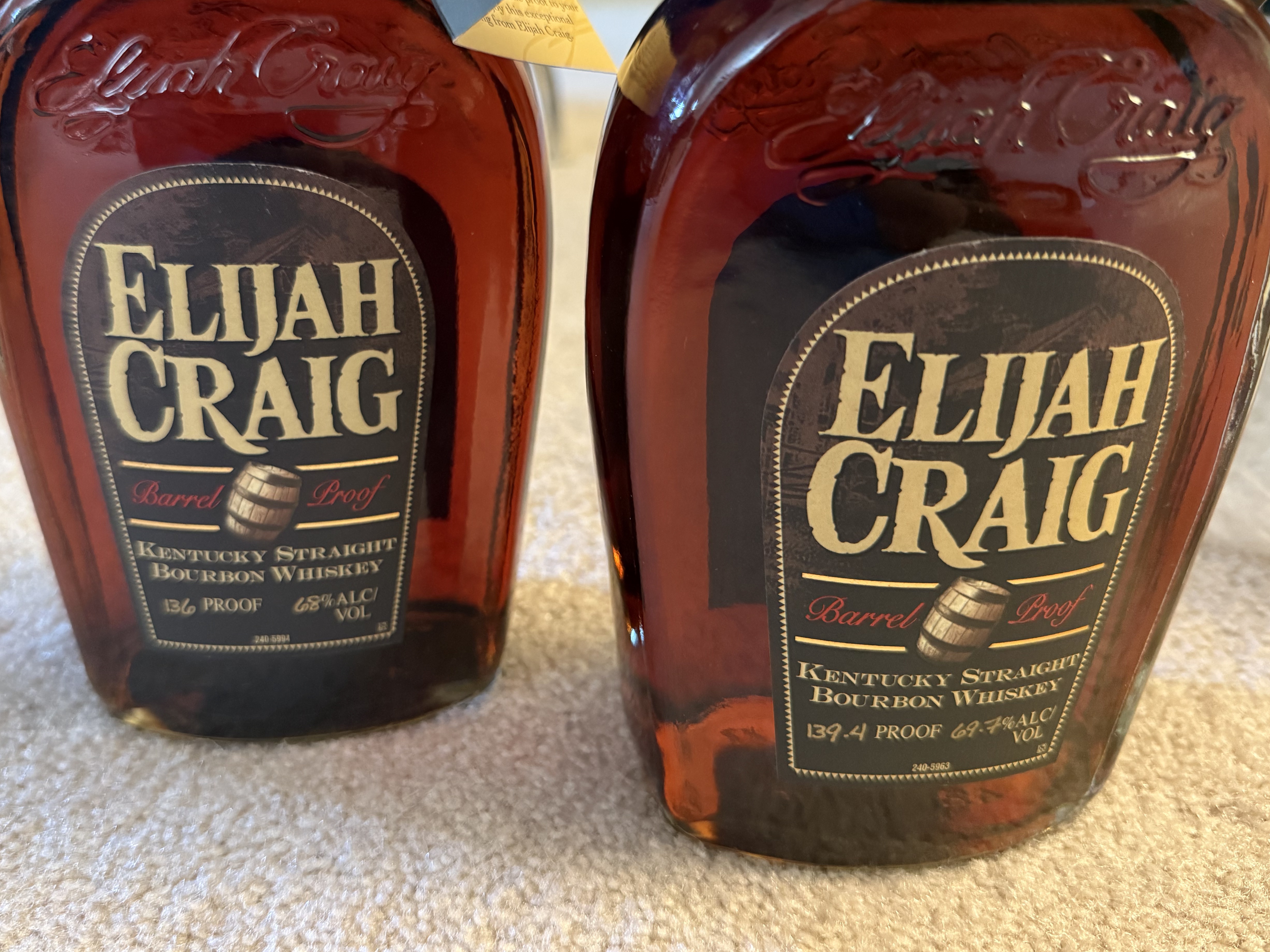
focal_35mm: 28
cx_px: 562
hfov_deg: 63.3
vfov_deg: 49.6
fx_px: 1027
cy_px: 410
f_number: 1.78
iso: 800
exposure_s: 1/39
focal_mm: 6.76
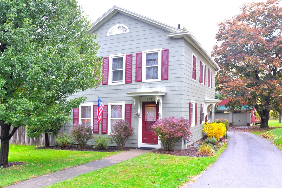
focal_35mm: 31
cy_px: 94
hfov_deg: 60.3
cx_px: 141
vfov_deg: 42.4
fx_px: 243
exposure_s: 1/60
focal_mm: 31
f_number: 5.6
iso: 560
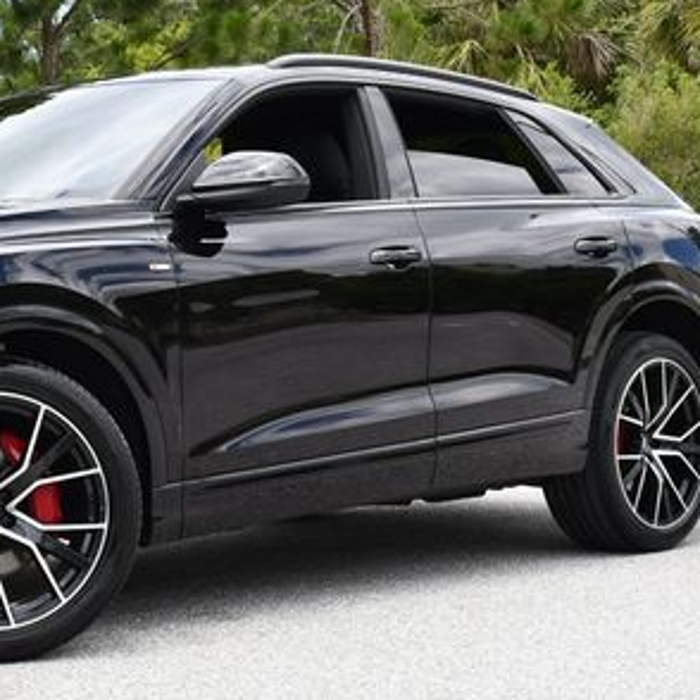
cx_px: 71
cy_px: 264
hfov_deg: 19.2
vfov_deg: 19.5
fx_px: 2036
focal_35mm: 89
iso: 200
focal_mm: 24
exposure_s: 1/250
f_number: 7.1
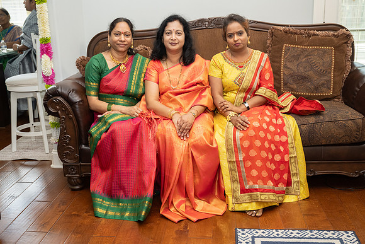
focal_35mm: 39
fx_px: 398
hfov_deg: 49.2
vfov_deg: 34.0
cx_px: 182
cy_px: 122
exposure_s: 1/160
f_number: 4
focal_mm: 39
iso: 800
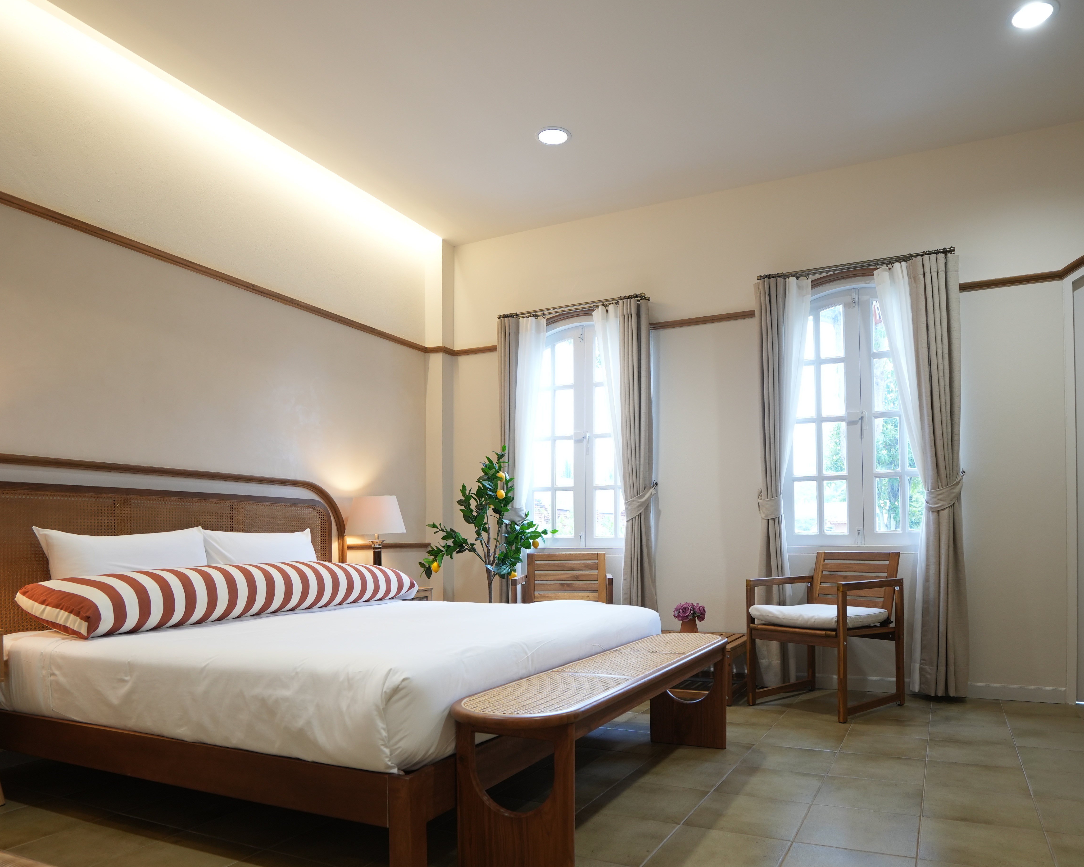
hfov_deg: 72.3
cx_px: 605
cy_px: 528
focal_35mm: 23
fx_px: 738
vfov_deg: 60.3
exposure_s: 1/30
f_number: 4
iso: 500
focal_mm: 16
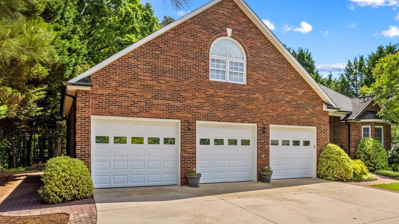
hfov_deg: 65.1
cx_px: 250
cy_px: 143
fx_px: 307
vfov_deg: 39.8
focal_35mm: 29
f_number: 2.8
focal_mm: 8.38
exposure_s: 1/4000
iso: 400
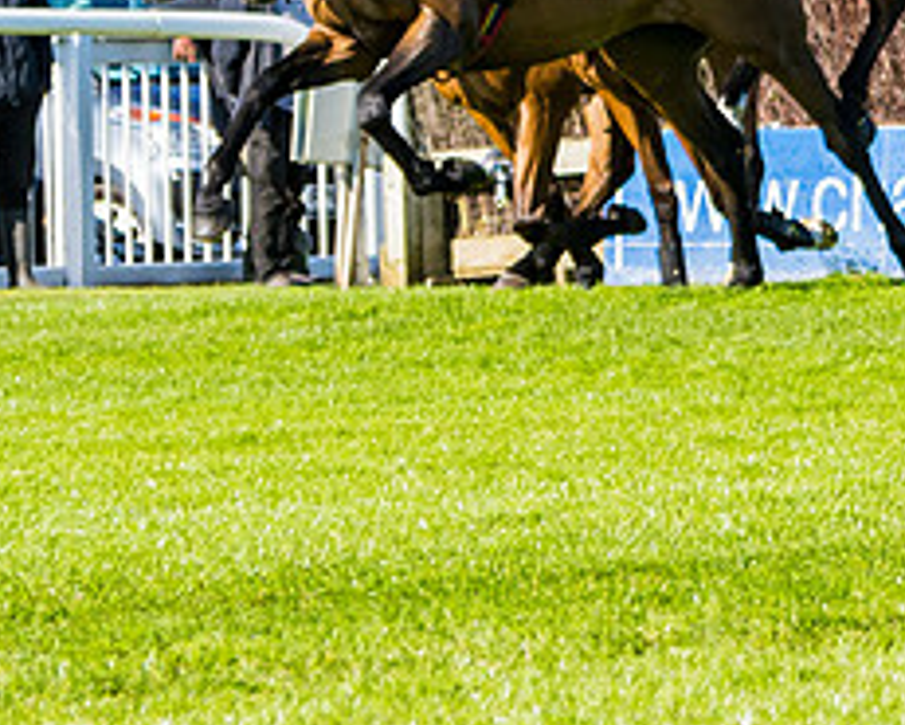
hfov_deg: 4.8
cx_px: 1451
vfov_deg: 3.8
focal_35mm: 403
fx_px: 10799
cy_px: 78
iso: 200
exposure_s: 1/1600
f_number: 4
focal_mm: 70
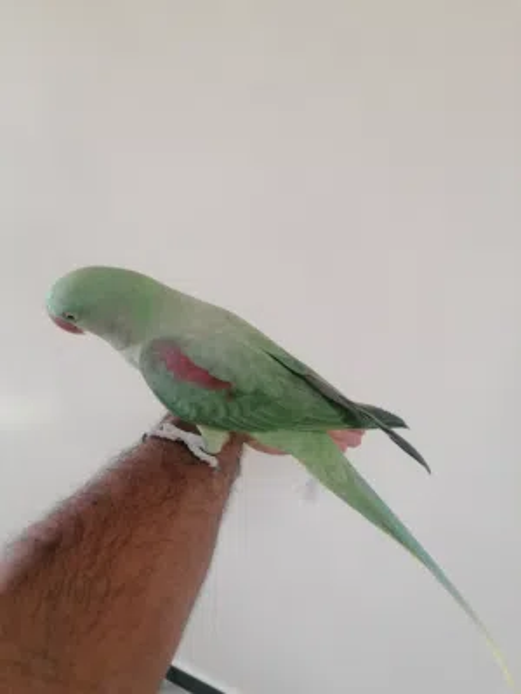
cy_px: 347
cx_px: 260
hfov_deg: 51.4
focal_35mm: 27
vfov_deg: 65.3
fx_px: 542
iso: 320
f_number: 1.8
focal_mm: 4.75
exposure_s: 1/33.3
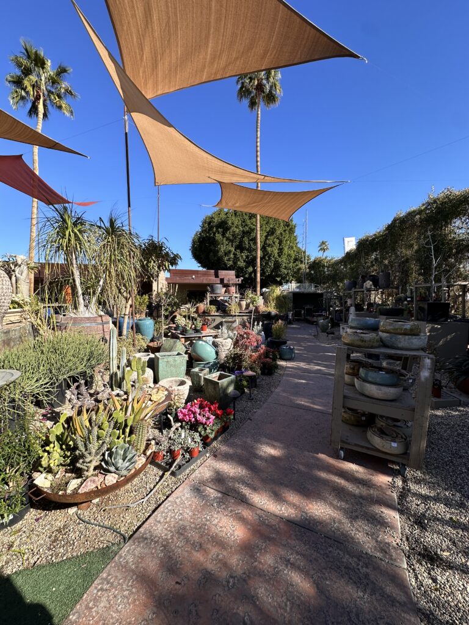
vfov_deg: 102.1
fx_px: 253
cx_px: 234
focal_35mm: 14
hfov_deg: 85.7
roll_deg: -0.2
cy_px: 312
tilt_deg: -3.0
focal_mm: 2.22
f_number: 2.2
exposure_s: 1/997
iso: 40
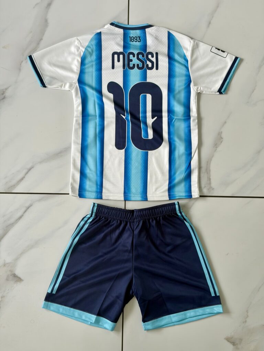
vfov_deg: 36.8
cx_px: 132
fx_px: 529
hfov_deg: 28.0
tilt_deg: -84.4
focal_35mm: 52
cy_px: 176
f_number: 1.6
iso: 50
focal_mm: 5.96
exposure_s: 1/72
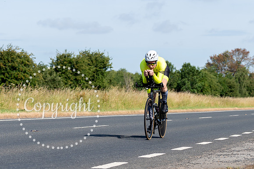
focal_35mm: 134
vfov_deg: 10.3
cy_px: 110
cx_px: 150
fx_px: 943
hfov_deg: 15.3
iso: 100
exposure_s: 1/1000
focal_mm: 70
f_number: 4
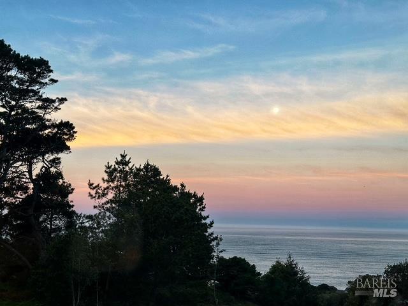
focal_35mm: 48
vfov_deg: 30.3
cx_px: 204
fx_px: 566
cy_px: 153
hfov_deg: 39.7
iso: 50
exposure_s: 1/188
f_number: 1.78
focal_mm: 6.86
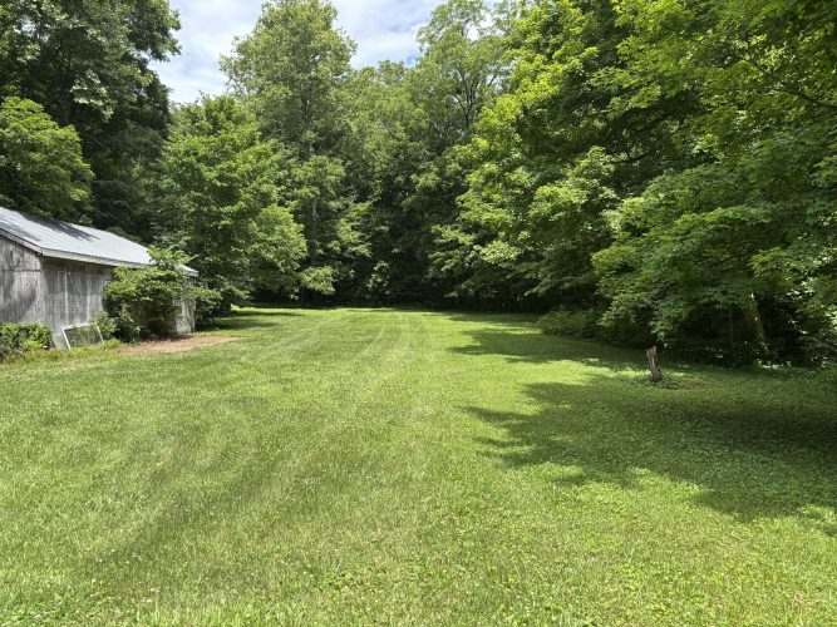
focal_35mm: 26
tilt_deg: -0.5
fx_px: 629
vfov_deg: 53.0
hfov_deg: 67.3
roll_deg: +1.3
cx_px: 418
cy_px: 314
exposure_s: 1/1522
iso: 50
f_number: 1.6
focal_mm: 5.96
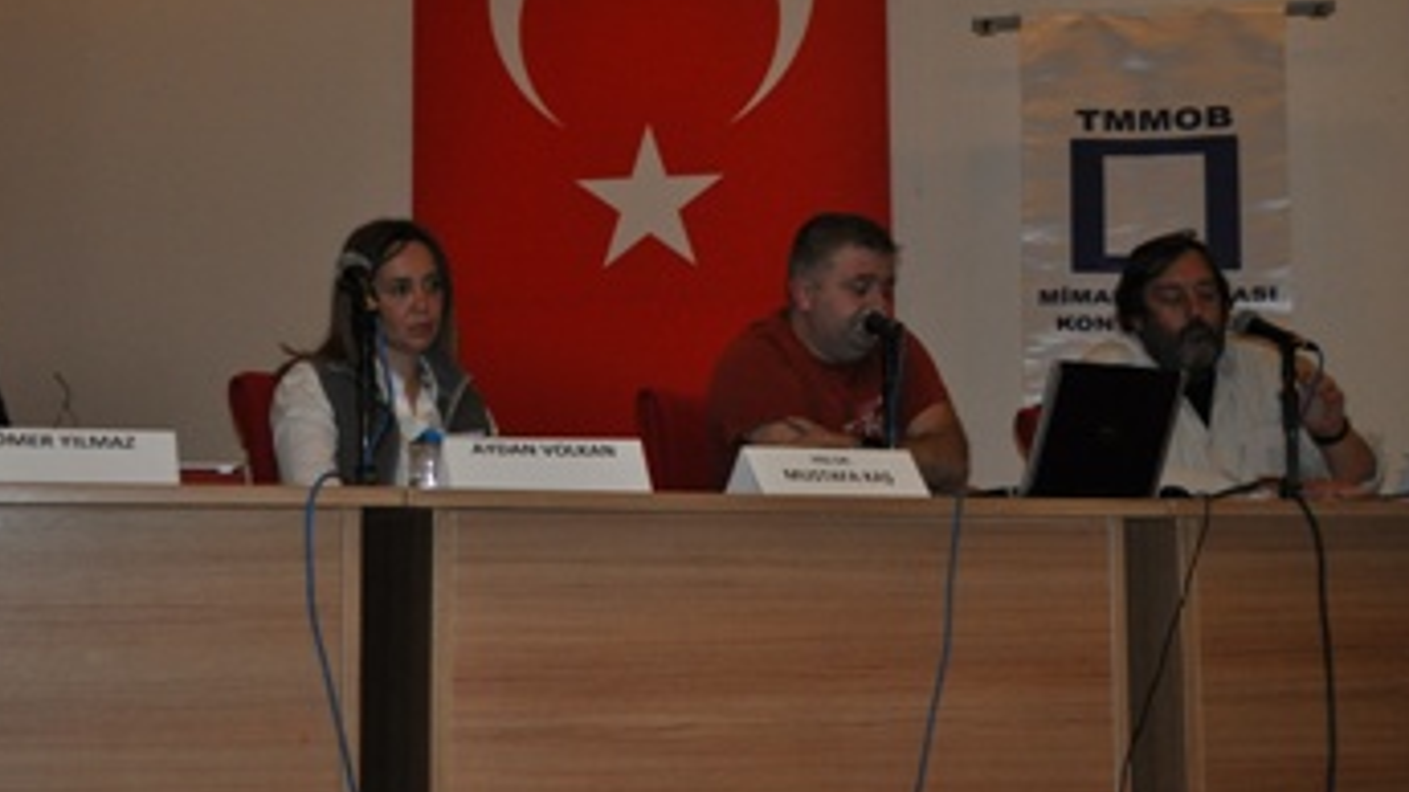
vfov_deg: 22.5
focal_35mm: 53
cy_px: 274
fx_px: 1980
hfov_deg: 39.1
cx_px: 625
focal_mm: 26
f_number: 4.2
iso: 800
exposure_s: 1/60
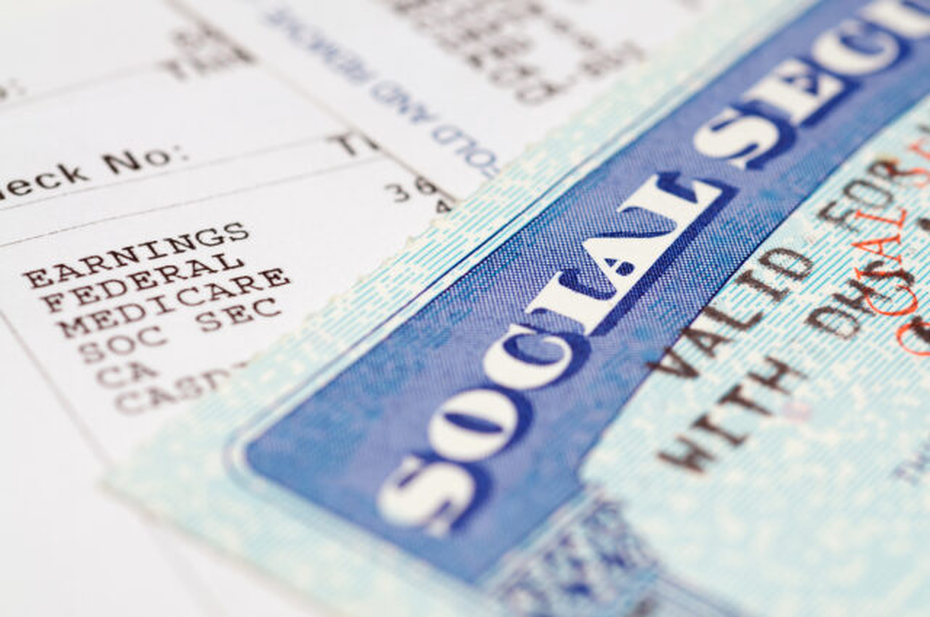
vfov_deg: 15.1
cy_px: 308
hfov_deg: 22.6
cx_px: 465
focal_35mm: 90
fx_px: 2322
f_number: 10
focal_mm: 60
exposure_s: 1/100
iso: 200
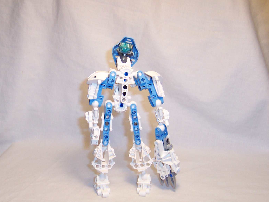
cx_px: 108
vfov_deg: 30.9
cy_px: 101
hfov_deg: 40.3
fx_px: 365
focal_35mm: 47
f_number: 2.8
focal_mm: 5.6
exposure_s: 1/60
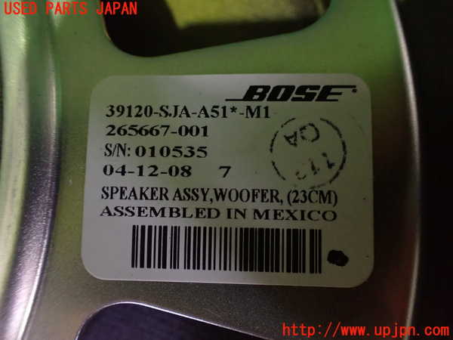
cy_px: 170
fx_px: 393
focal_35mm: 30
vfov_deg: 46.8
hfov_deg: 60.0
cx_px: 226
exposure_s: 1/30
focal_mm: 5.4
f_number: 2.3
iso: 1250
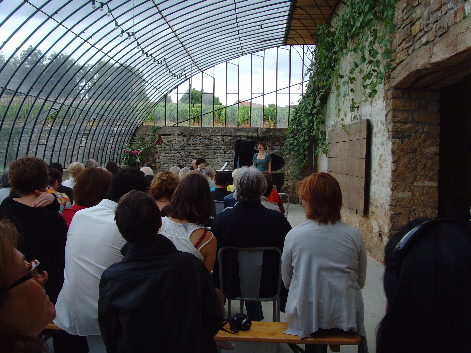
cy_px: 176
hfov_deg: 47.9
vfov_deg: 36.8
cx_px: 236
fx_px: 531
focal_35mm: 39
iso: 100
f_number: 3.5
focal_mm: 6.6
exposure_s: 1/60
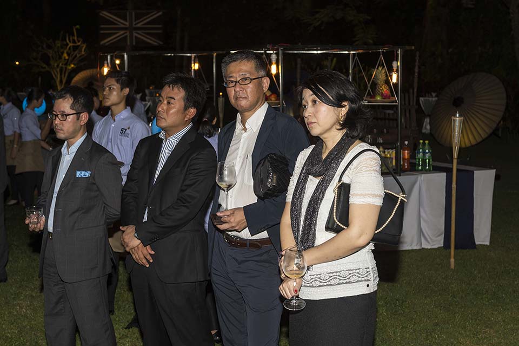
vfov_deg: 28.0
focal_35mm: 48
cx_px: 260
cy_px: 173
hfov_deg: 41.1
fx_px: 692
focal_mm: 48
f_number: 5.6
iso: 400
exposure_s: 1/60
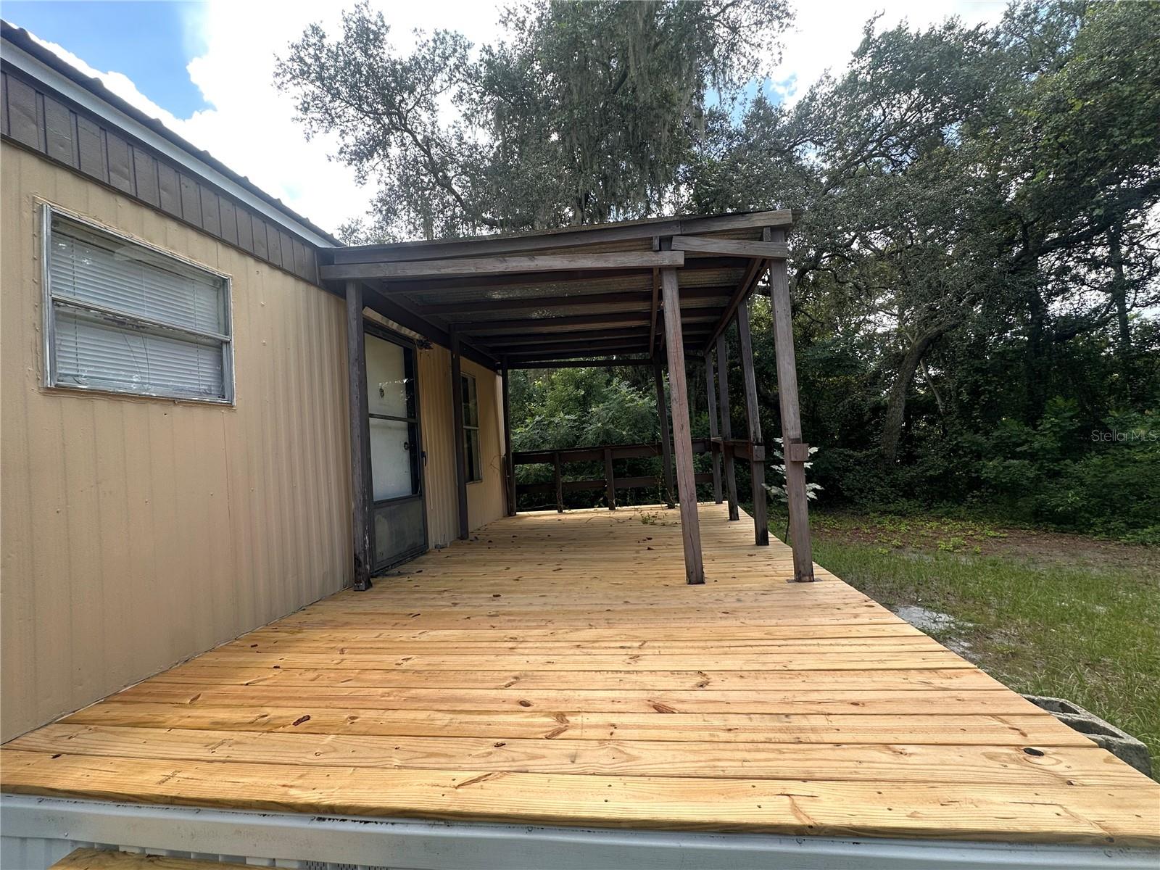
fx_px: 469
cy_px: 435
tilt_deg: +1.5
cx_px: 580
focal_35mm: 14
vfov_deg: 85.7
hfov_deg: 102.1
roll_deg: +3.7
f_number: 2.2
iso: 40
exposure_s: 1/222
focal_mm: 2.22
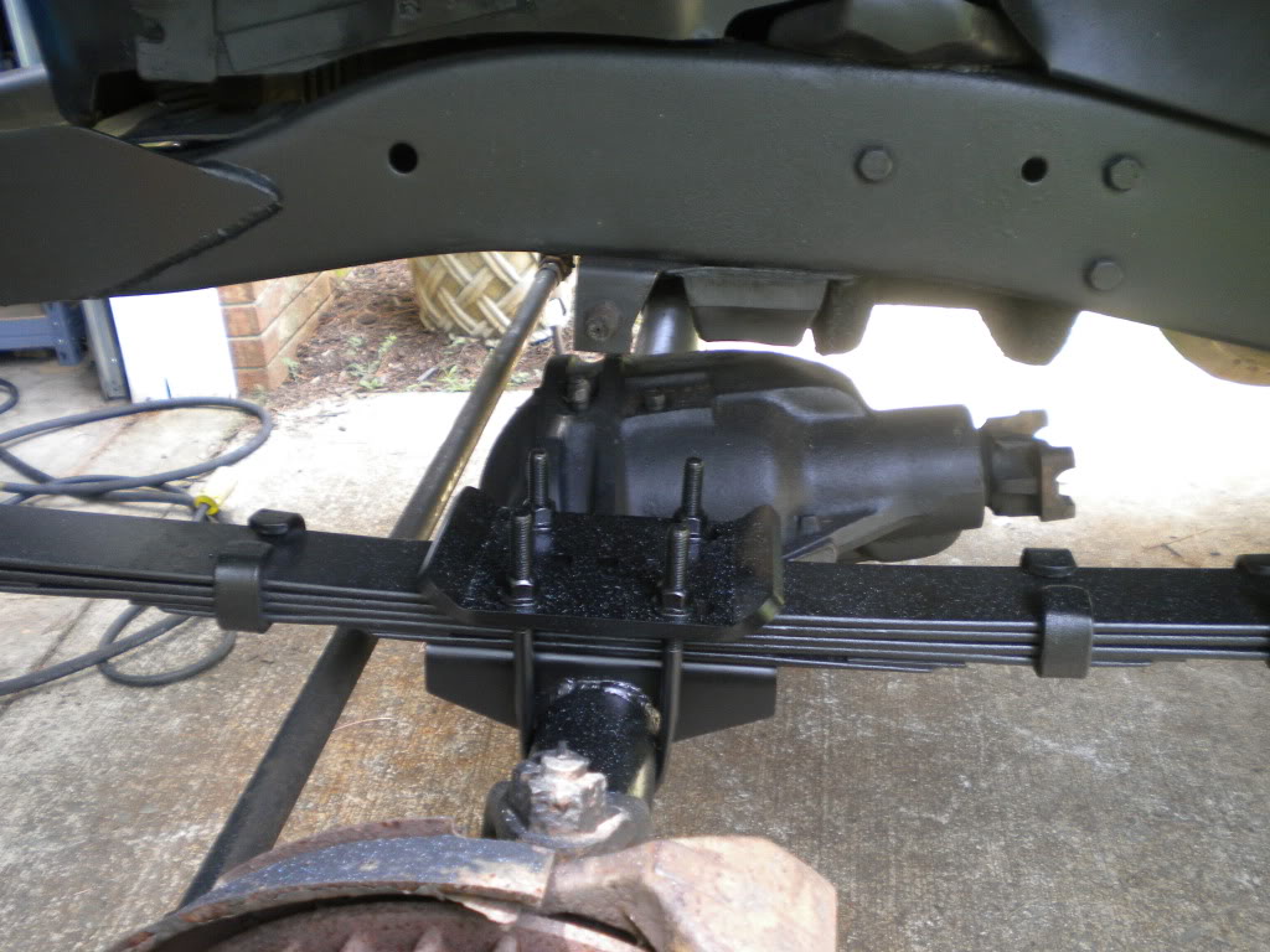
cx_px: 635
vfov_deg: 40.7
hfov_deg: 52.6
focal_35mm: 35
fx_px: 1284
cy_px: 476
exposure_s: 1/61
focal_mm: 6.3
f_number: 3.1
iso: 193
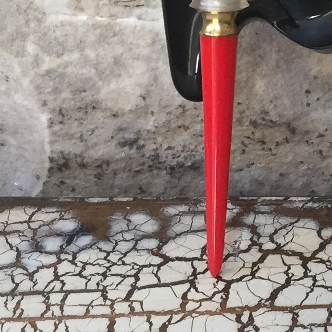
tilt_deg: -27.3
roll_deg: -3.7
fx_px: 1313
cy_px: -49
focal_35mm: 121
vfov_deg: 14.0
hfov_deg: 13.0
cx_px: 602
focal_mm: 4.15
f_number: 2.2
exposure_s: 1/33
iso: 50
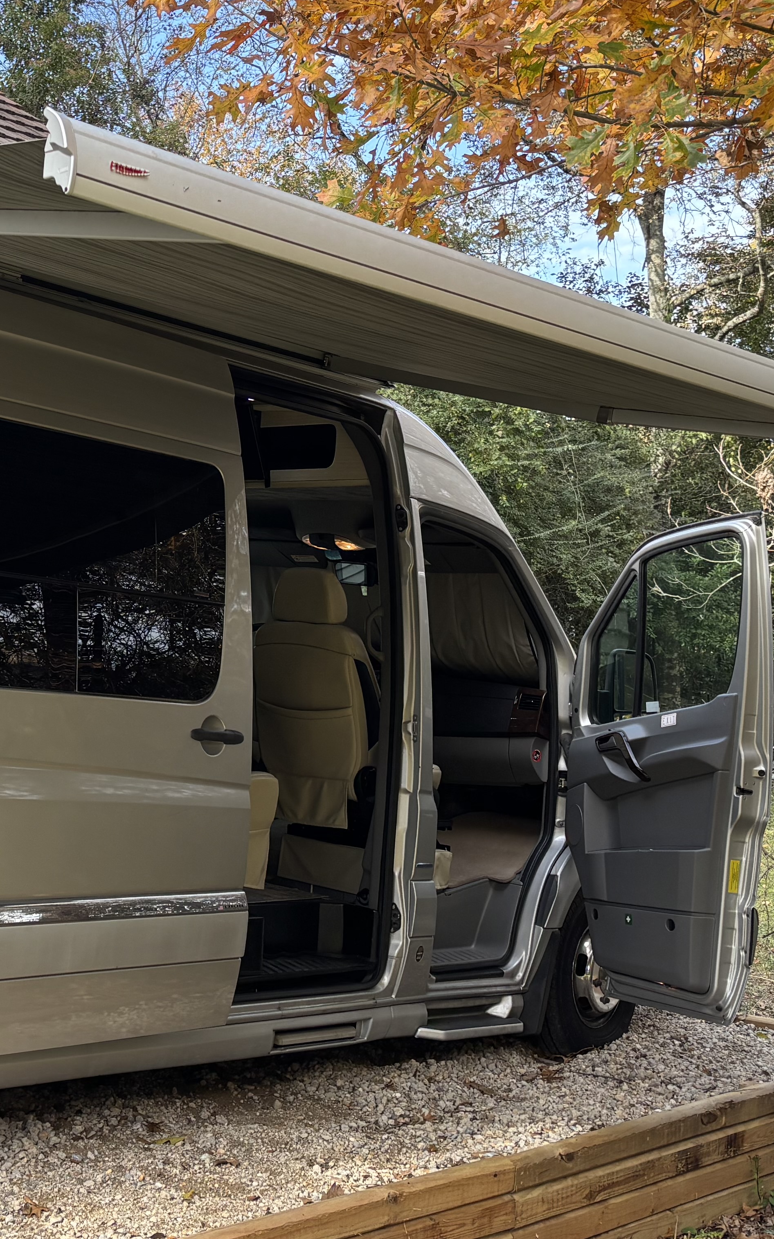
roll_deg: -2.1
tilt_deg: +6.3
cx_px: 42
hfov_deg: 24.0
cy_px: 435
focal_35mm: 52
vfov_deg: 38.5
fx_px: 1755
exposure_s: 1/550
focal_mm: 5.96
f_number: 1.6
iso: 50
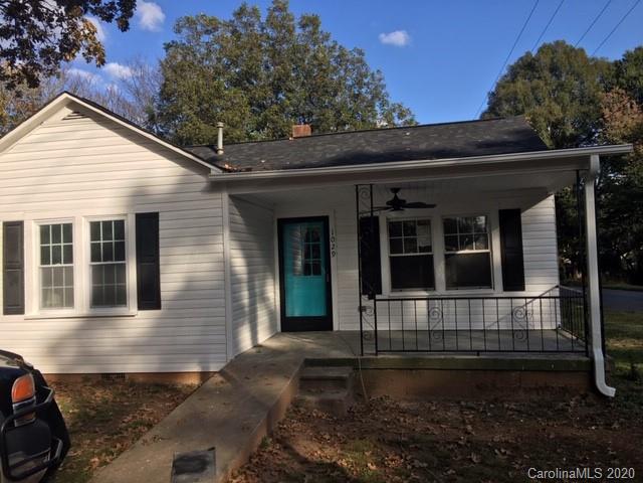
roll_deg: +2.5
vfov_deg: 48.2
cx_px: 322
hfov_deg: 61.7
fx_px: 539
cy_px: 242
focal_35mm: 29
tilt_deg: +2.3
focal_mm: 4.15
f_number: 2.2
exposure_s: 1/1241
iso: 25
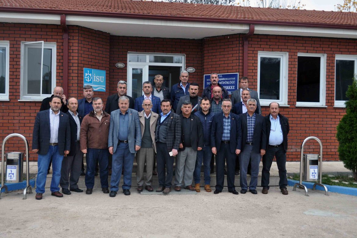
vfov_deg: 35.9
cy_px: 117
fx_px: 367
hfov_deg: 51.9
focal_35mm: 37
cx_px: 174
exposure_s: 1/100
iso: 400
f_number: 5
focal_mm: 24
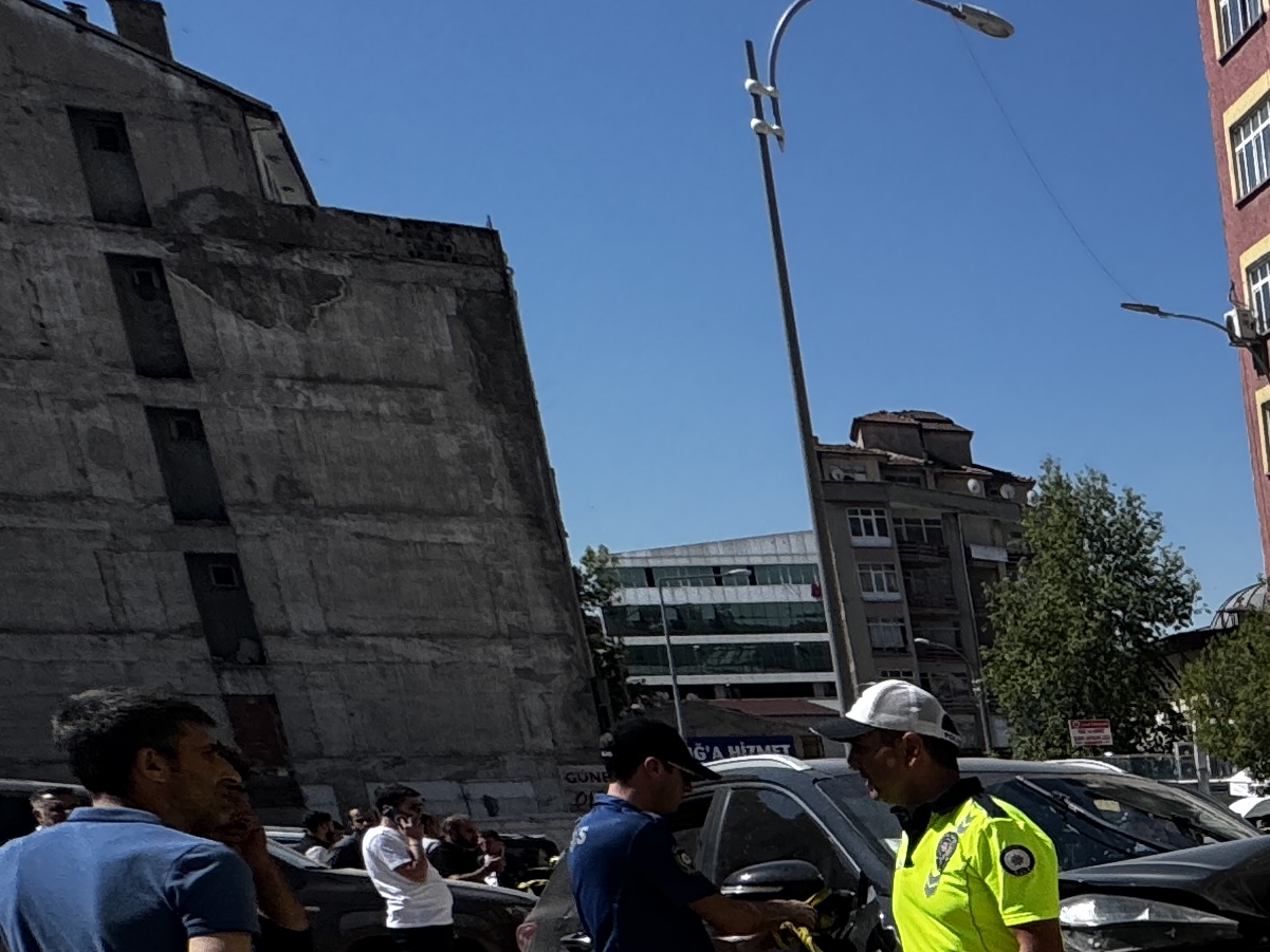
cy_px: 1166
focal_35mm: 47
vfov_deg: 27.0
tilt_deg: -16.0
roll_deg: +0.7
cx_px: 1975
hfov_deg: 26.6
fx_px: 1725
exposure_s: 1/2985
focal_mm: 2.22
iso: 50
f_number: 2.2
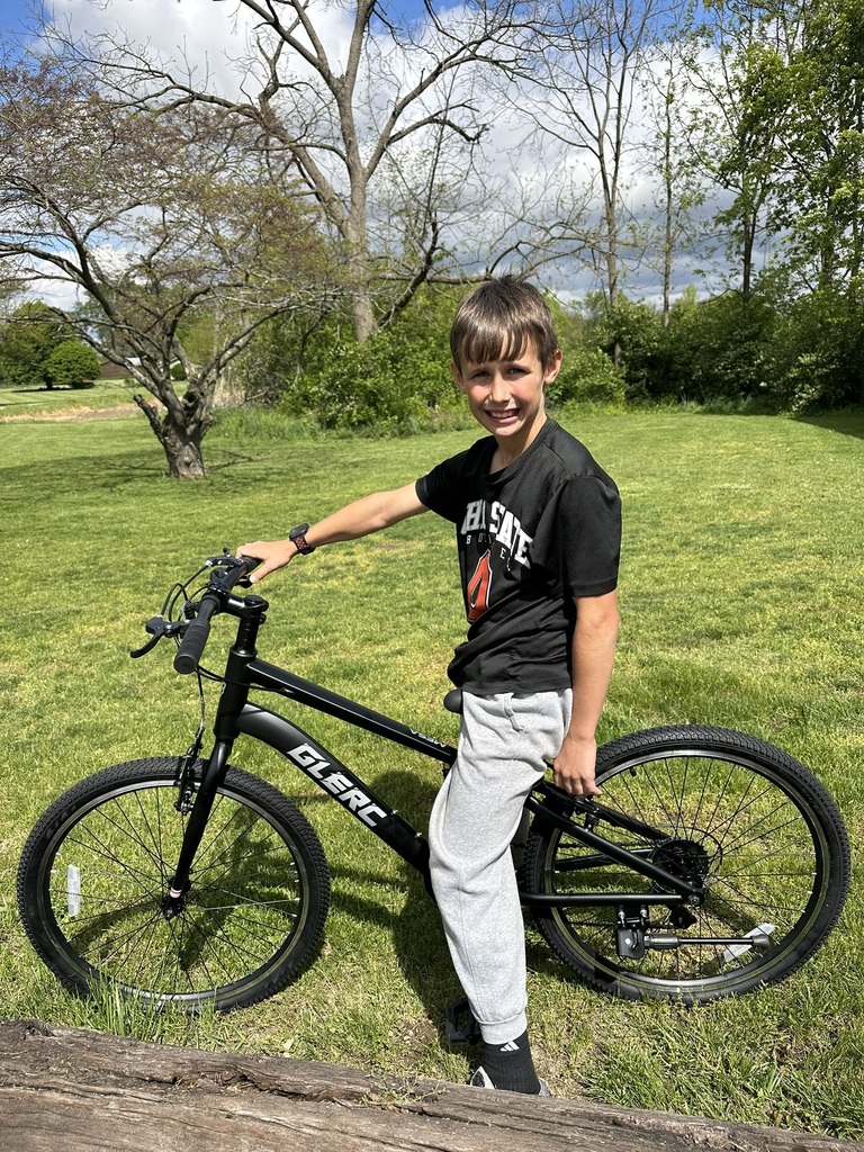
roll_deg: +2.3
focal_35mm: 24
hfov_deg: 56.8
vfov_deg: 71.6
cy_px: 576
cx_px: 432
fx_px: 799
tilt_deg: -12.8
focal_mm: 6.86
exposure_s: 1/4348
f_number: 1.78
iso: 80
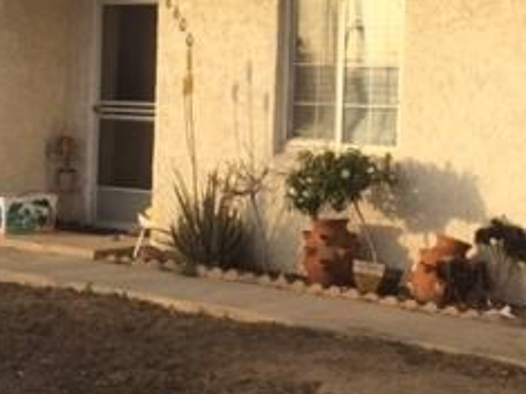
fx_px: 1200
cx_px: 383
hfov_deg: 24.5
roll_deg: -1.0
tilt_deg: -1.5
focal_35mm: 79
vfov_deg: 18.6
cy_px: 175
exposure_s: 1/662
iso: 32
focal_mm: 4.15
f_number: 2.2
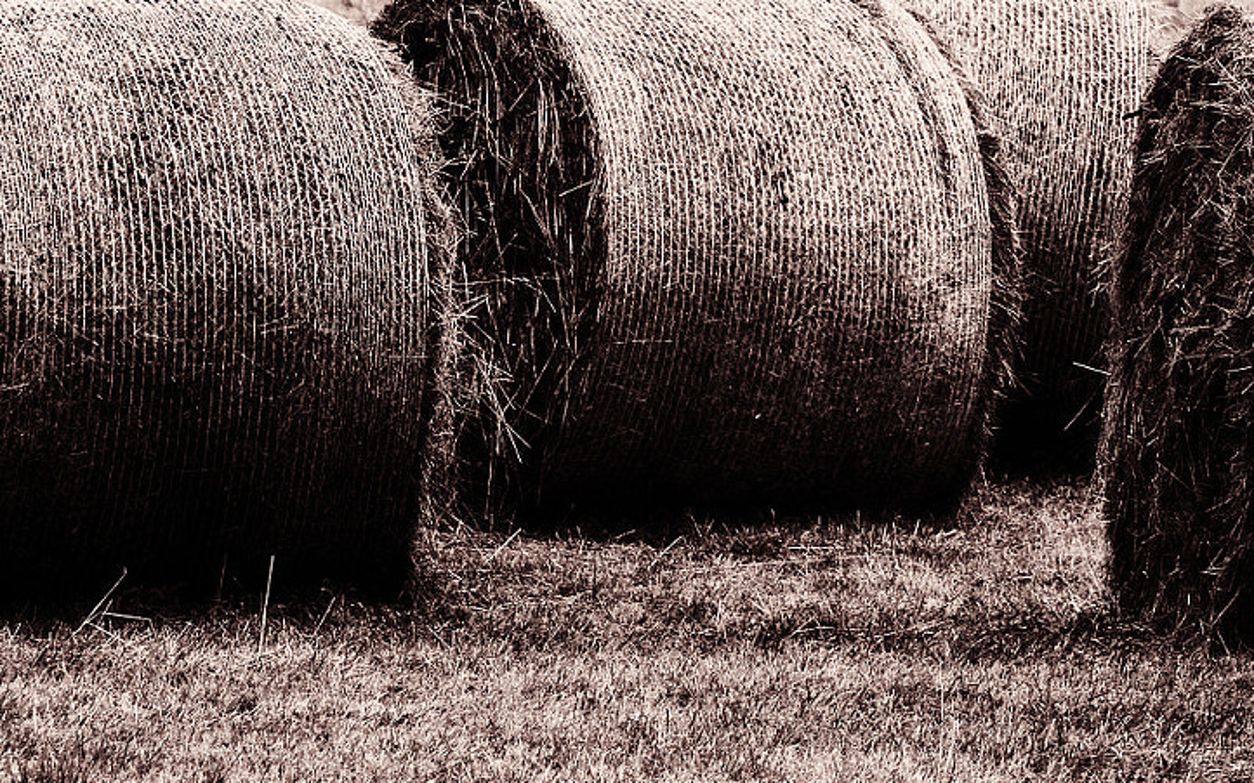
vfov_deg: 3.2
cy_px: -124
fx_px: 13873
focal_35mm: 406
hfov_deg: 5.2
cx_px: 835
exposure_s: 1/400
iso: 200
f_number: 4.5
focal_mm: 120
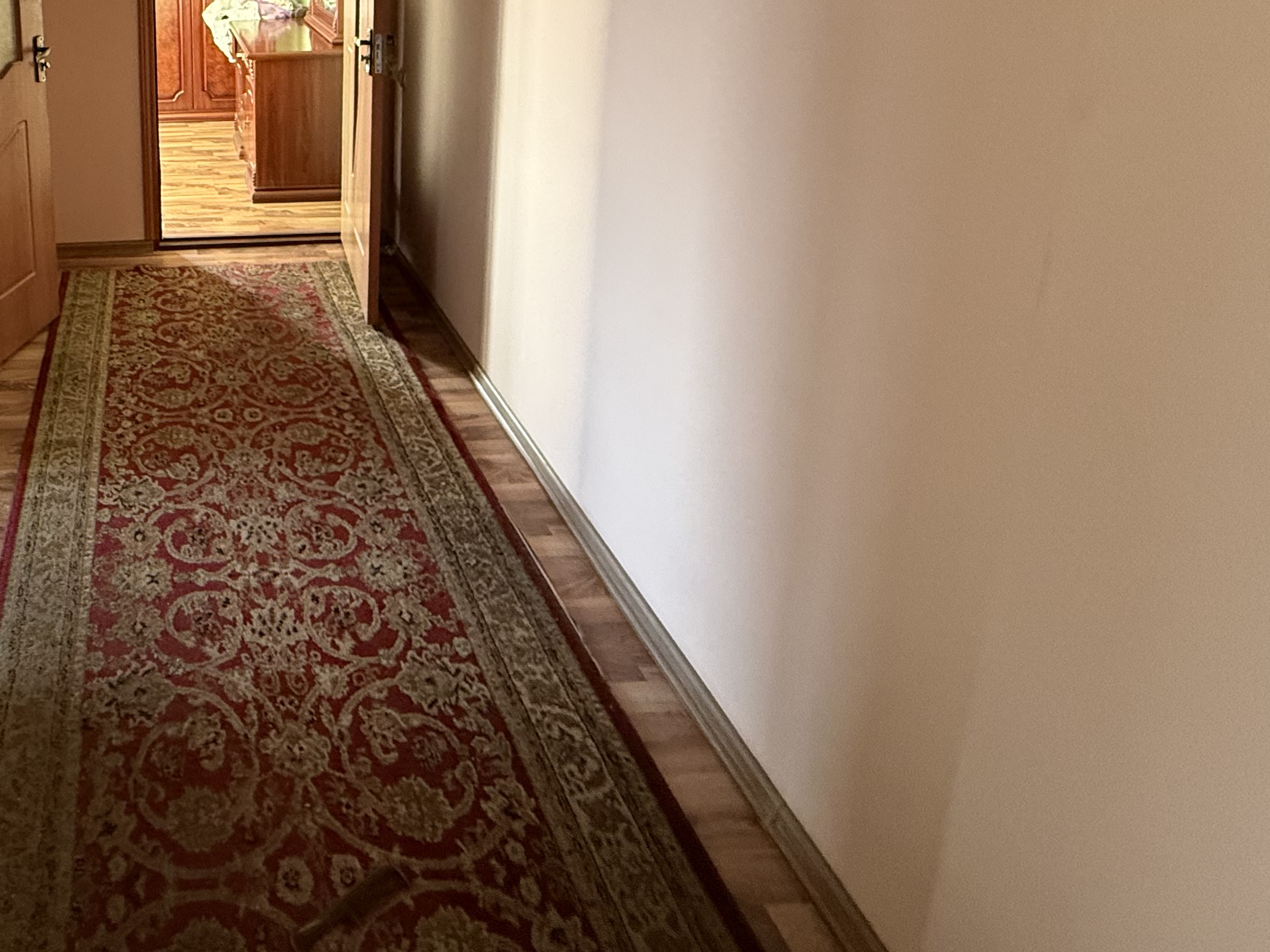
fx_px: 954
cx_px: 158
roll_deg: +2.0
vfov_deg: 47.2
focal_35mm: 26
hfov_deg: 58.8
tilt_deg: -8.6
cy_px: 80
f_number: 2.2
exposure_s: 1/60
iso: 400
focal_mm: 2.22
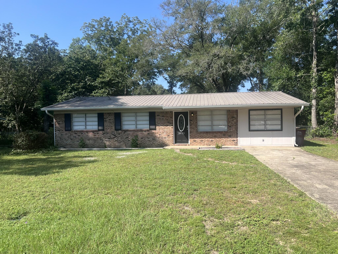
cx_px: 169
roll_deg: +0.7
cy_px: 127
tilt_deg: -1.5
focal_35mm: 26
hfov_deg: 67.3
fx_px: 254
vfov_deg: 53.1
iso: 50
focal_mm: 5.7
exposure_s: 1/2571
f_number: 1.5
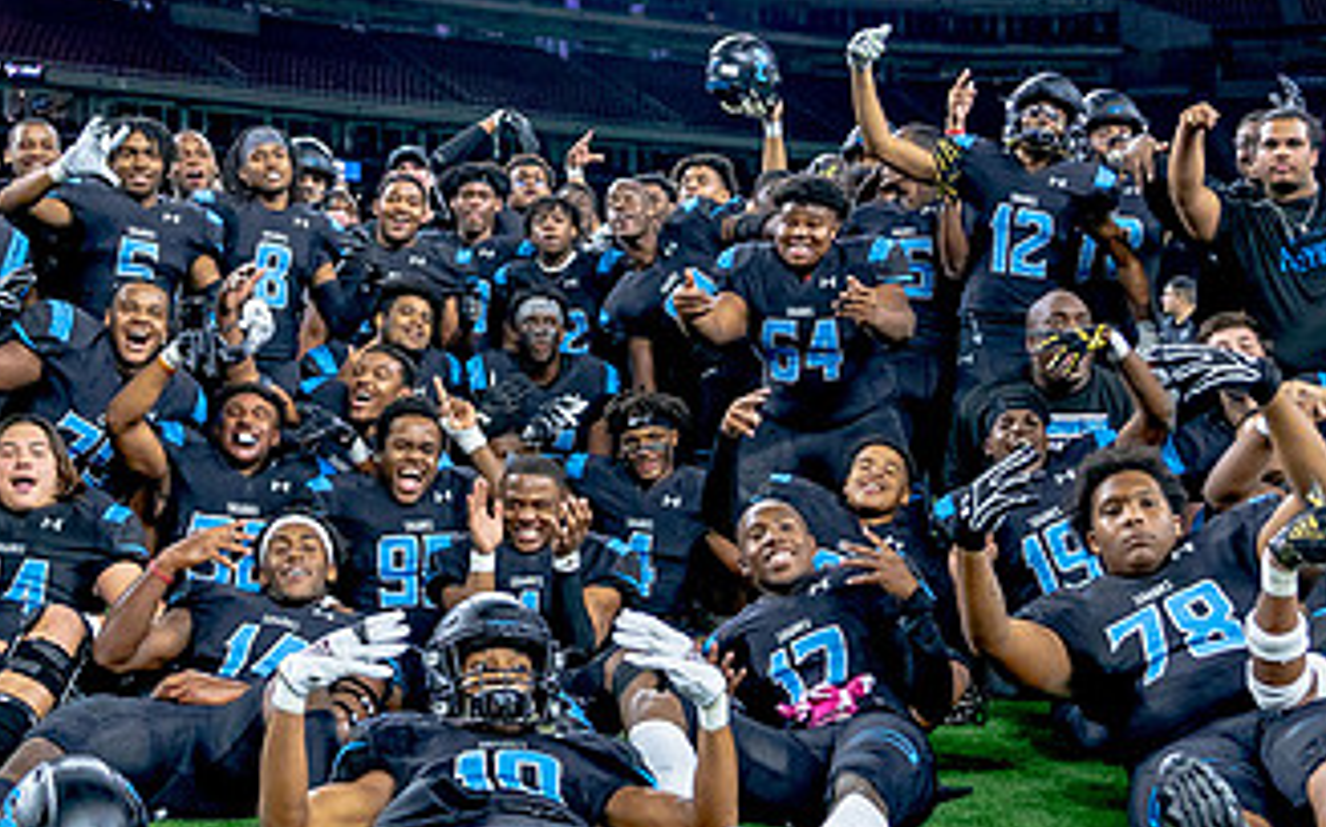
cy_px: 390
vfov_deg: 24.8
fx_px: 1878
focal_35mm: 52
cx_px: 553
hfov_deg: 38.8
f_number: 2.8
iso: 2000
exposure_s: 1/1500
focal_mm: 24
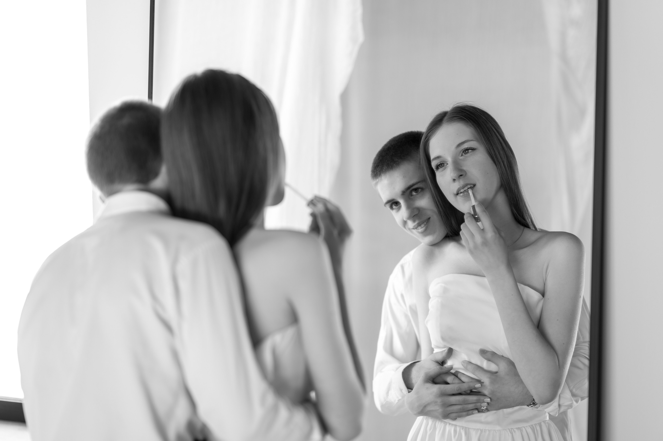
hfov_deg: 23.9
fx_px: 1564
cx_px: 332
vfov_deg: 16.0
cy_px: 220
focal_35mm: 85
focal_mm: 85
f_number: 1.8
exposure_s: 1/100
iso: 100
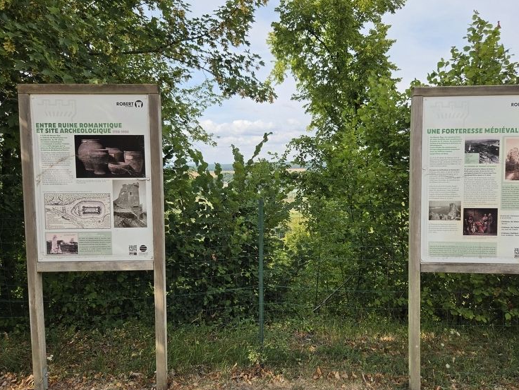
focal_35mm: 25
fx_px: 375
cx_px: 275
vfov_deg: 54.9
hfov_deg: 69.3
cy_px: 199
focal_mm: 5.4
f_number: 1.8
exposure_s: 1/3493
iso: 80
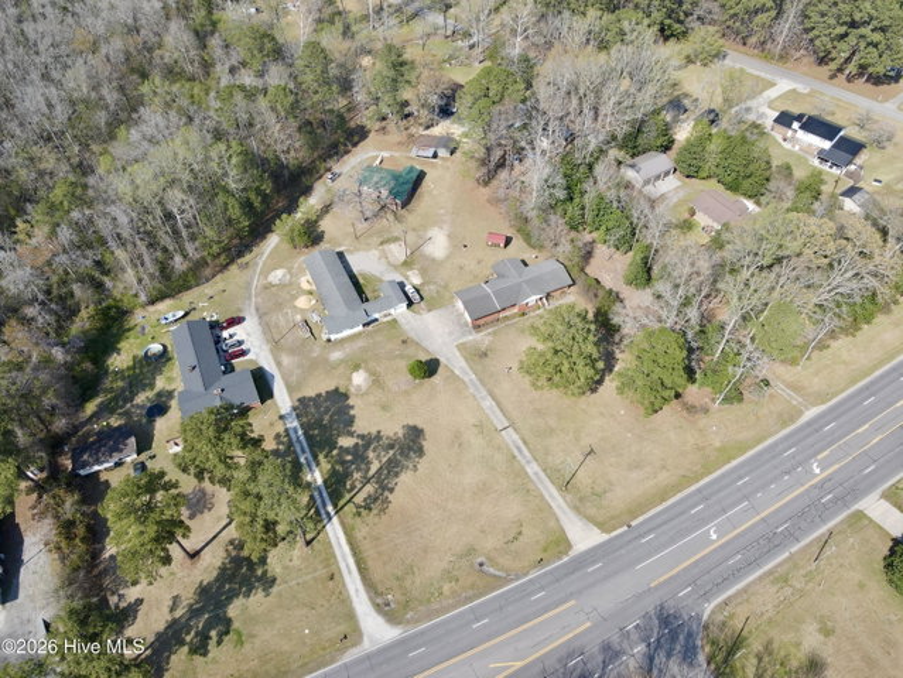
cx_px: 452
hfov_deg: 71.6
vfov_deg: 56.9
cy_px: 339
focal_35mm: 24
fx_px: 626
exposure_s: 1/400
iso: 100
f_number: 2.8
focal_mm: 4.5
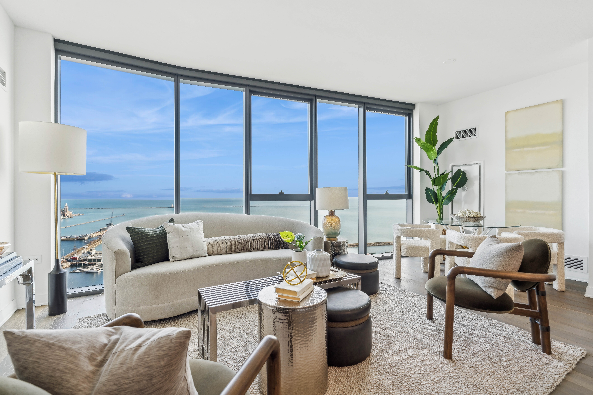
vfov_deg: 73.7
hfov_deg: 96.7
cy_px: 198
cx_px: 296
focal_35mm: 16
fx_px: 264
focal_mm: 16
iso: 320
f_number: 8
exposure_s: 1/125
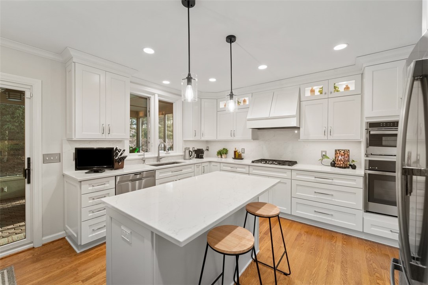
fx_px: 166
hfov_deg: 104.3
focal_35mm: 14
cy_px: 142
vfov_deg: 81.2
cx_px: 214
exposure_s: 1/8
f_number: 8
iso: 400
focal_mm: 14
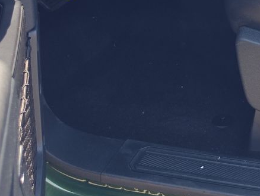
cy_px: -135
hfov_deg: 21.5
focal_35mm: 84
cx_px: 315
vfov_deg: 15.6
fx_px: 631
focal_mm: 6.5
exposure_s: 1/119
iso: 14
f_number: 1.4
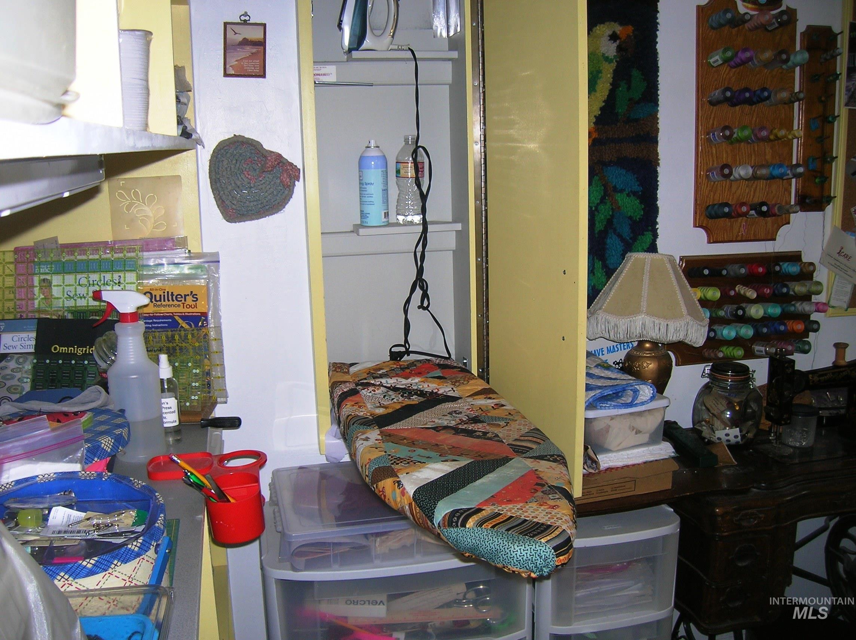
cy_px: 320
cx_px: 428
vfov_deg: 41.7
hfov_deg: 54.0
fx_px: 840
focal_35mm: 34
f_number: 2.9
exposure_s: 1/60.1
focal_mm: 5.7
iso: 50
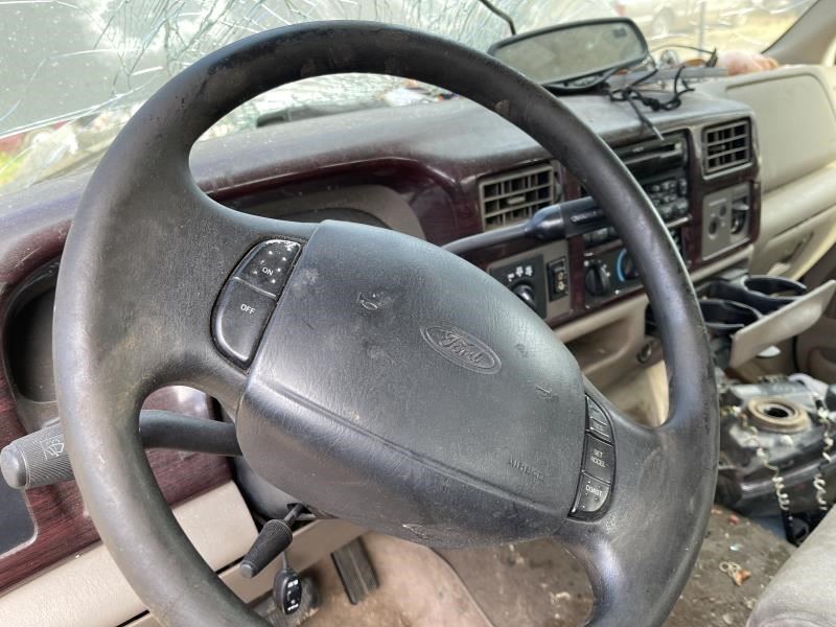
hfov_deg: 69.4
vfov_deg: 54.9
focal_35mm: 25
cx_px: 418
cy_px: 314
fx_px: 604
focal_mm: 5.1
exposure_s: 1/121
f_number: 1.6
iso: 50
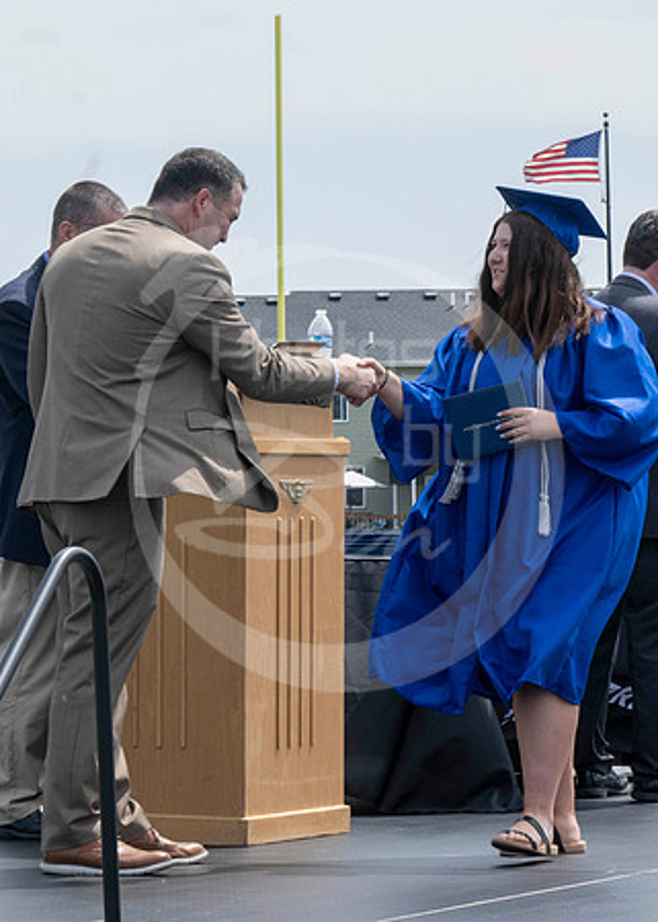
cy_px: 327
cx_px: 153
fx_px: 4712
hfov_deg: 8.0
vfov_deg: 11.2
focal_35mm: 180
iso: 200
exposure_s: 1/250
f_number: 13
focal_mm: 70
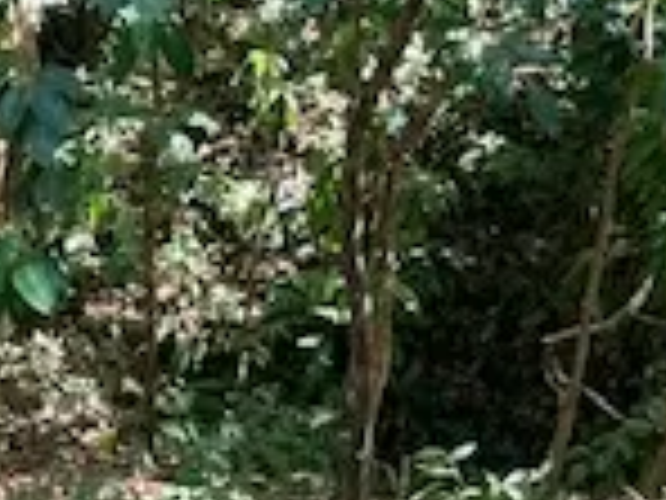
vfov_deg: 12.1
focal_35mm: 121
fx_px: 2328
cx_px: -54
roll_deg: -5.9
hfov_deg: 15.9
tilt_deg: -18.5
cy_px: 36
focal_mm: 3.99
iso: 80
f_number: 1.8
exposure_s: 1/91
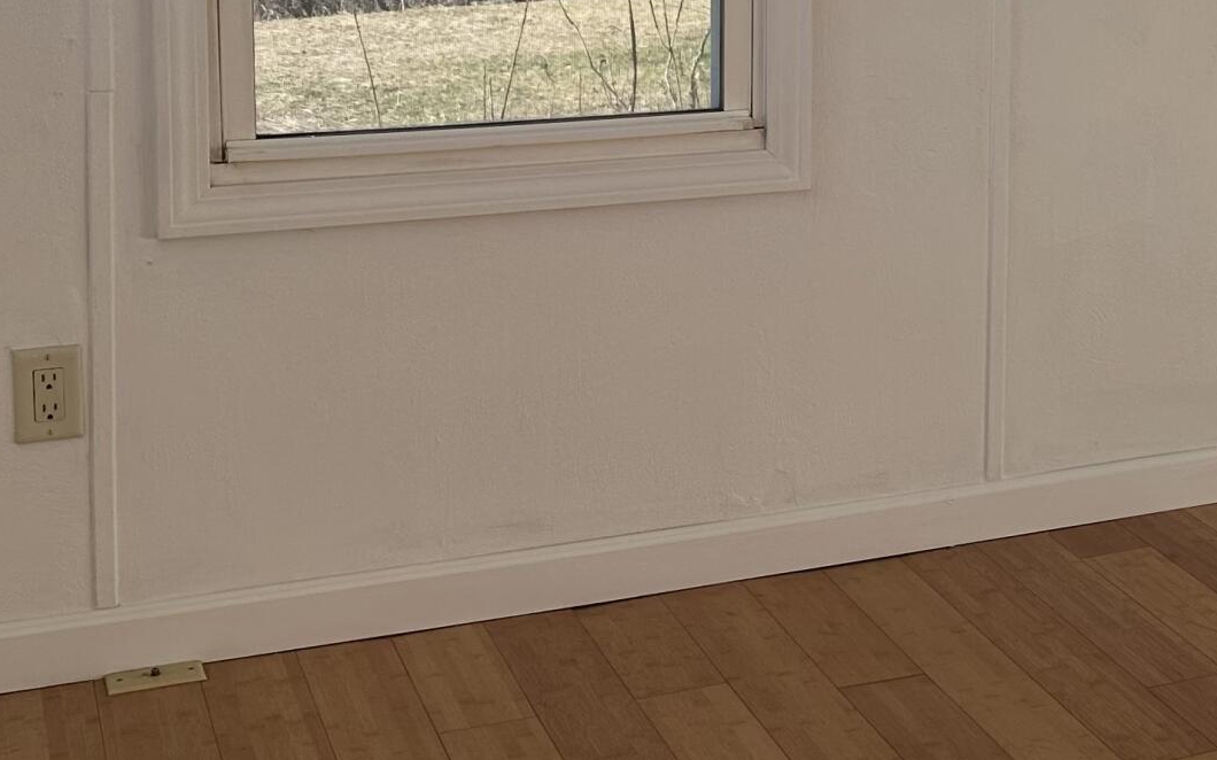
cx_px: 1358
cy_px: -1
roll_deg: -1.6
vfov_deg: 17.7
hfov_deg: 26.2
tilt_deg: -5.9
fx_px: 2388
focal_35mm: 72
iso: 80
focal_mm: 6.86
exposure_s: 1/1144
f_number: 1.78
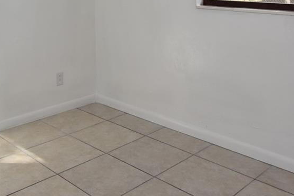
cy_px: -12
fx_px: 351
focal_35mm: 43
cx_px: 85
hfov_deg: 44.4
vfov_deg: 28.7
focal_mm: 10
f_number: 5
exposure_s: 1/100
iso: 200
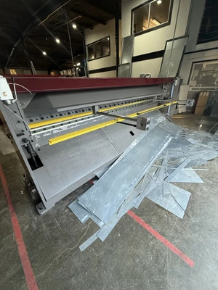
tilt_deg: -27.5
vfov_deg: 102.1
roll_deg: +2.7
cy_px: 145
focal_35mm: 14
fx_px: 118
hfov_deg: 85.7
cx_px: 109
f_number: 2.2
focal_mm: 2.22
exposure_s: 1/120
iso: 250
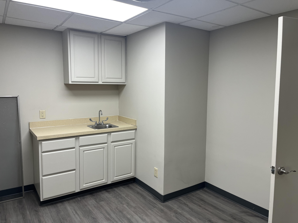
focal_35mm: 26
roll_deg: -0.4
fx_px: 224
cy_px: 112
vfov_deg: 53.1
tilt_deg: -5.7
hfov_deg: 67.3
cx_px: 149
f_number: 1.6
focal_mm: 5.1
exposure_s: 1/120
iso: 64
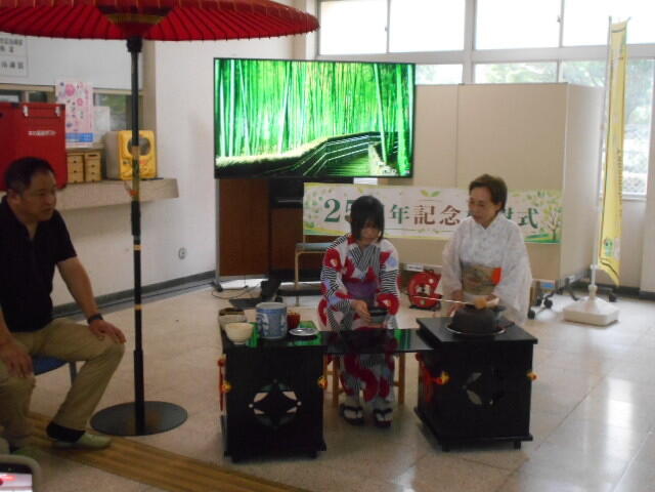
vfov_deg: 32.9
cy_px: 246
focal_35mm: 44
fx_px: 833
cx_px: 328
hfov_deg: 42.9
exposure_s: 1/80
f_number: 4.2
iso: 800
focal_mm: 7.7
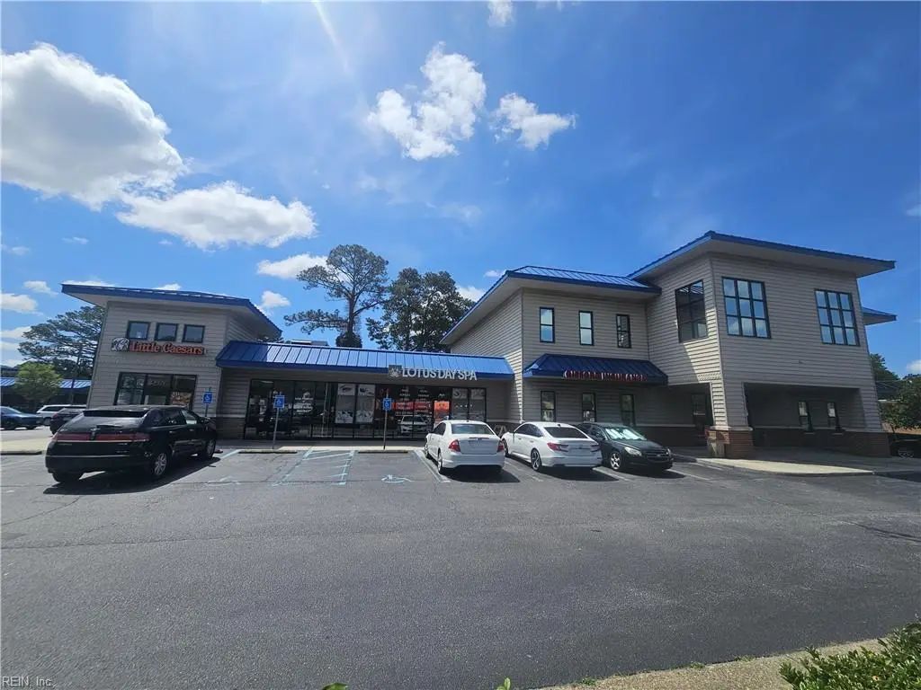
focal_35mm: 13
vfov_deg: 89.9
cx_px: 460
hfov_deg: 106.2
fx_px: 346
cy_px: 345
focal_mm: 2.2
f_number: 2.2
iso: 50
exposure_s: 1/3967
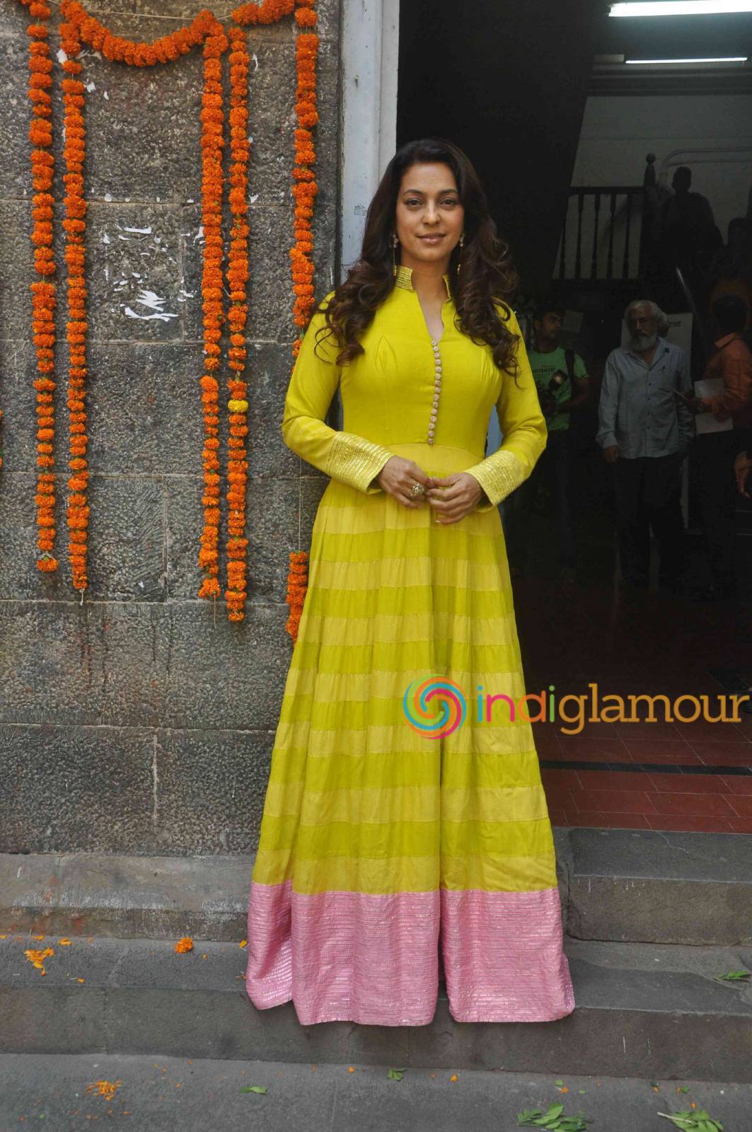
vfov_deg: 46.4
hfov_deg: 31.8
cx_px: 376
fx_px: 1319
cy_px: 566
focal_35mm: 42
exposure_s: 1/60
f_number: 9
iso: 640
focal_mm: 28
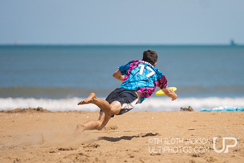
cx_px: 170
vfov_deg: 4.1
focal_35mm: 334
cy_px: 101
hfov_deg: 6.2
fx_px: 2261
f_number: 2.8
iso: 400
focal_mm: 200
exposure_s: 1/8000
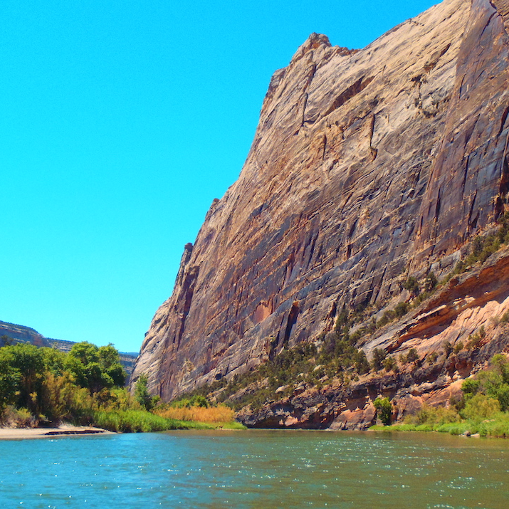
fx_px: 848
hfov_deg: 33.3
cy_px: 255
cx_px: 289
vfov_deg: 33.4
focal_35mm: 51
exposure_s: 1/100
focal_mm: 7.73
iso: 160
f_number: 13
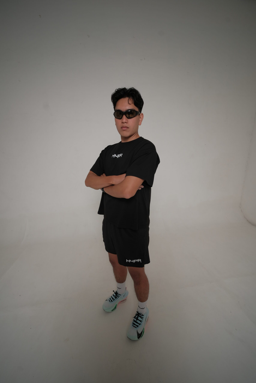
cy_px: 192
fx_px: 149
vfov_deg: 104.3
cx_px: 128
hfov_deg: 81.2
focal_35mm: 14
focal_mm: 9
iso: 200
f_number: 9
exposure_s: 1/200
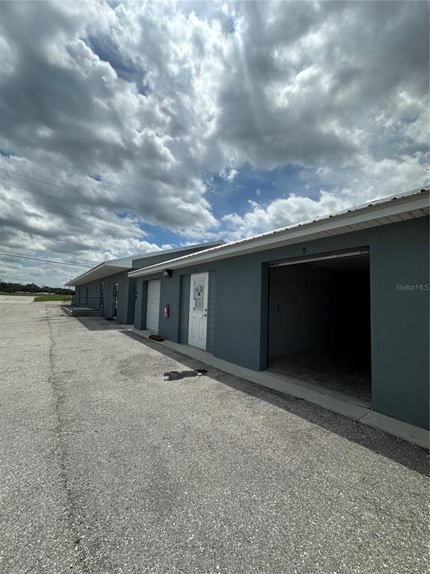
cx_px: 215
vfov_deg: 102.1
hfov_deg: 85.7
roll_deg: -2.0
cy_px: 287
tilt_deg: +4.5
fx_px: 232
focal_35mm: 14
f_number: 2.2
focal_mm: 2.22
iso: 50
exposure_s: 1/4132
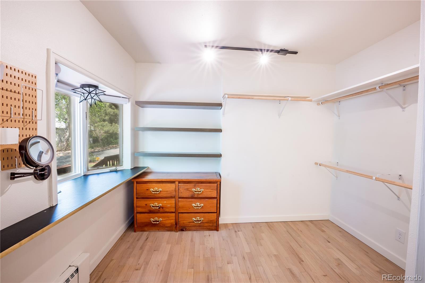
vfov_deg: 79.2
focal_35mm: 14
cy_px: 142
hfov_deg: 102.3
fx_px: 171
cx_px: 212
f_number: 14
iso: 200
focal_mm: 14.5
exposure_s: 1/1.25
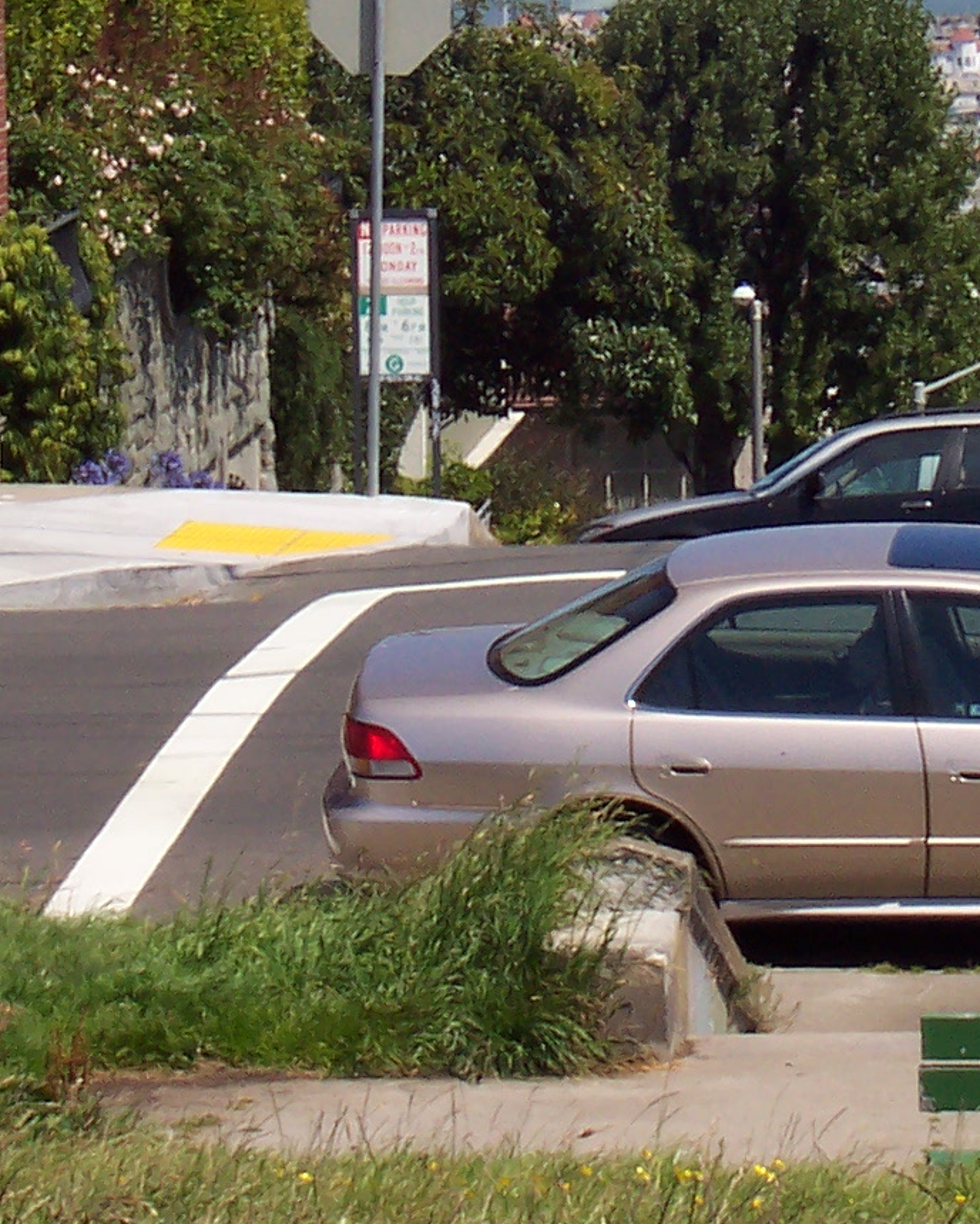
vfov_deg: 7.5
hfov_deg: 6.0
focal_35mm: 256
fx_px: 9281
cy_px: 178
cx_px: 581
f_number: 9.5
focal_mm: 16.8
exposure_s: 1/250
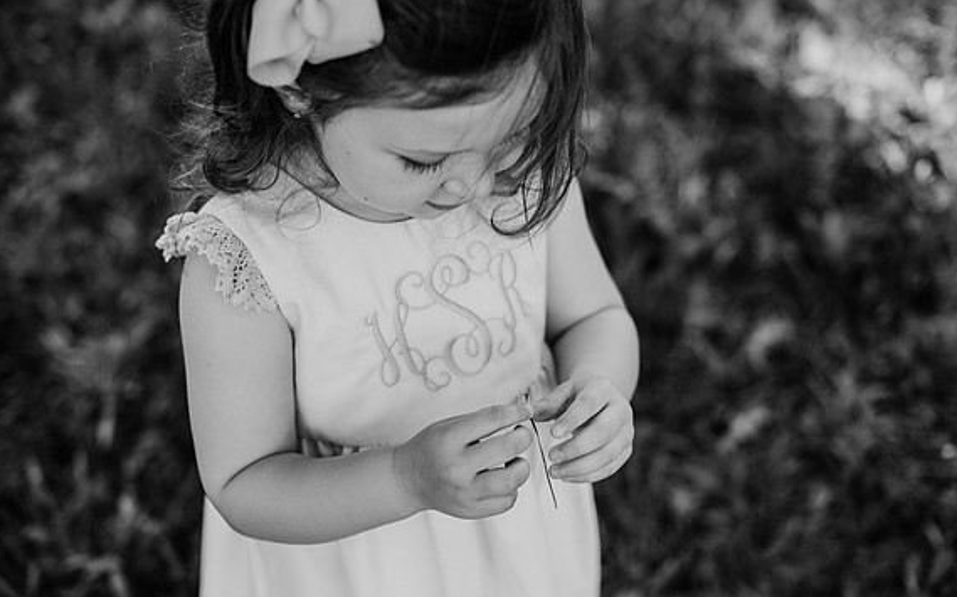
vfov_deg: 24.8
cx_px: 479
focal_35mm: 52
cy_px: 293
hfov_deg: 38.9
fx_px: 1356
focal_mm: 50
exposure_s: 1/800
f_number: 2.8
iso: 160
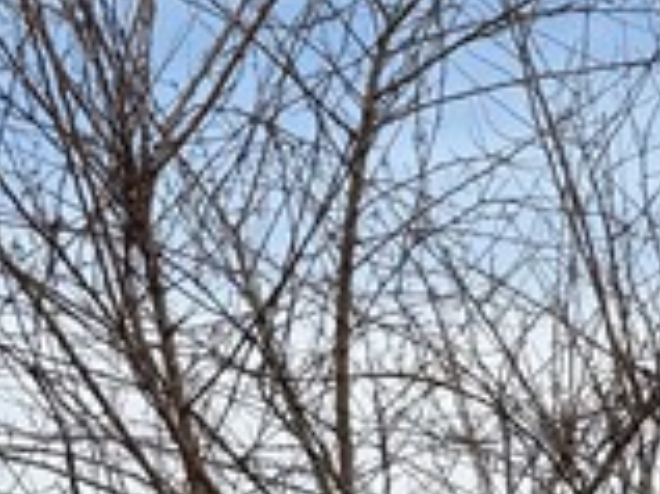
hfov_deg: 12.6
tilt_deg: +2.5
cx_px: 681
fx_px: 2953
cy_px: 809
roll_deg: -1.3
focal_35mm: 155
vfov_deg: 9.2
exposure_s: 1/4167
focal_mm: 6.76
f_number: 1.78
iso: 80
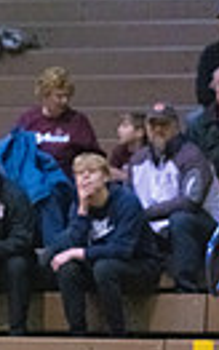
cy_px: 176
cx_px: -123
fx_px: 4178
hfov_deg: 3.0
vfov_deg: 4.8
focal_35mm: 438
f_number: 4.5
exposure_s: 1/800
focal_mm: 125
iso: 10000
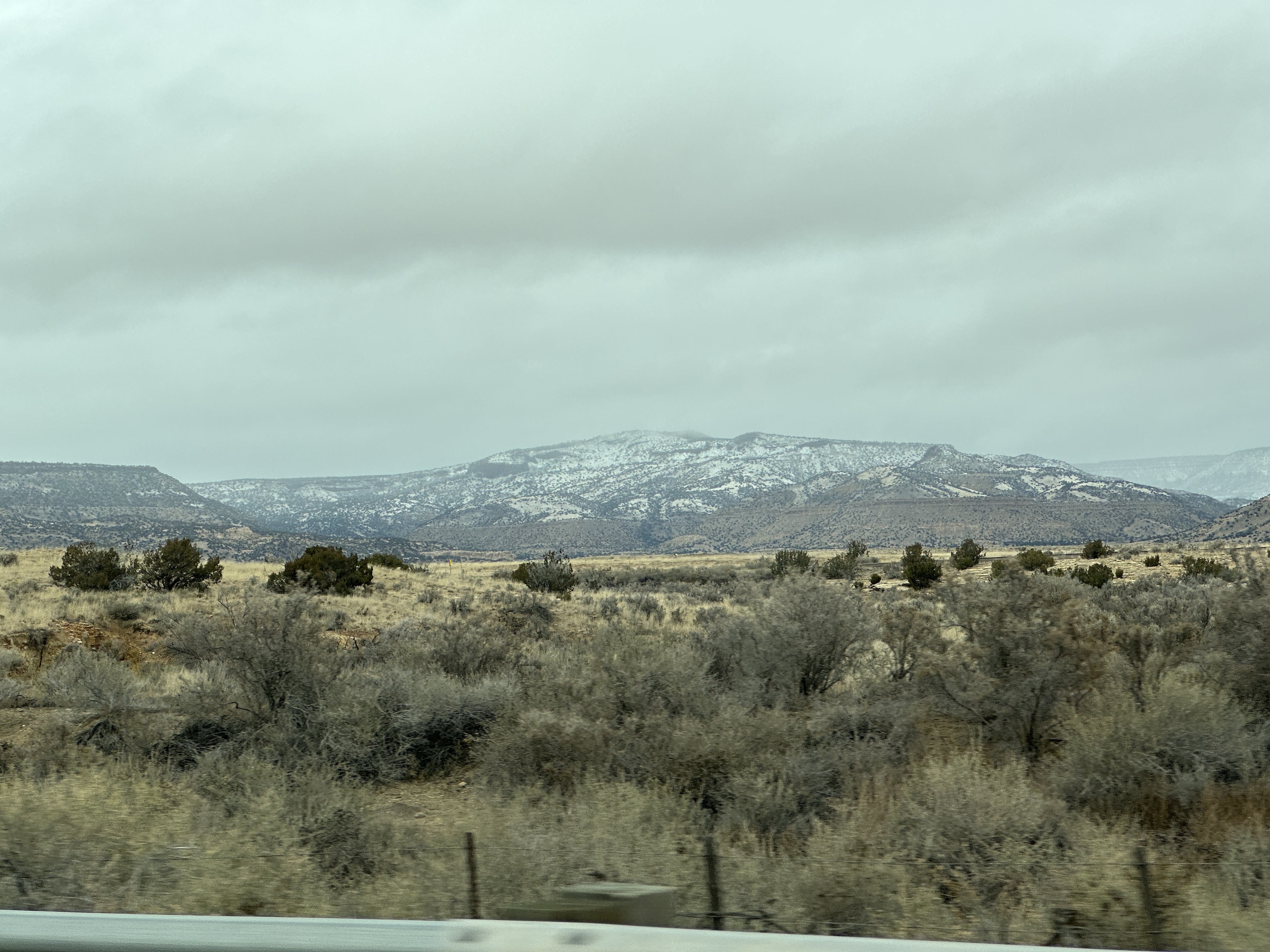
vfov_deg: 19.1
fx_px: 2825
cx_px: 635
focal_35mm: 77
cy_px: 476
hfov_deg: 25.3
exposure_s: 1/602
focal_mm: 9
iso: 32
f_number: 2.8
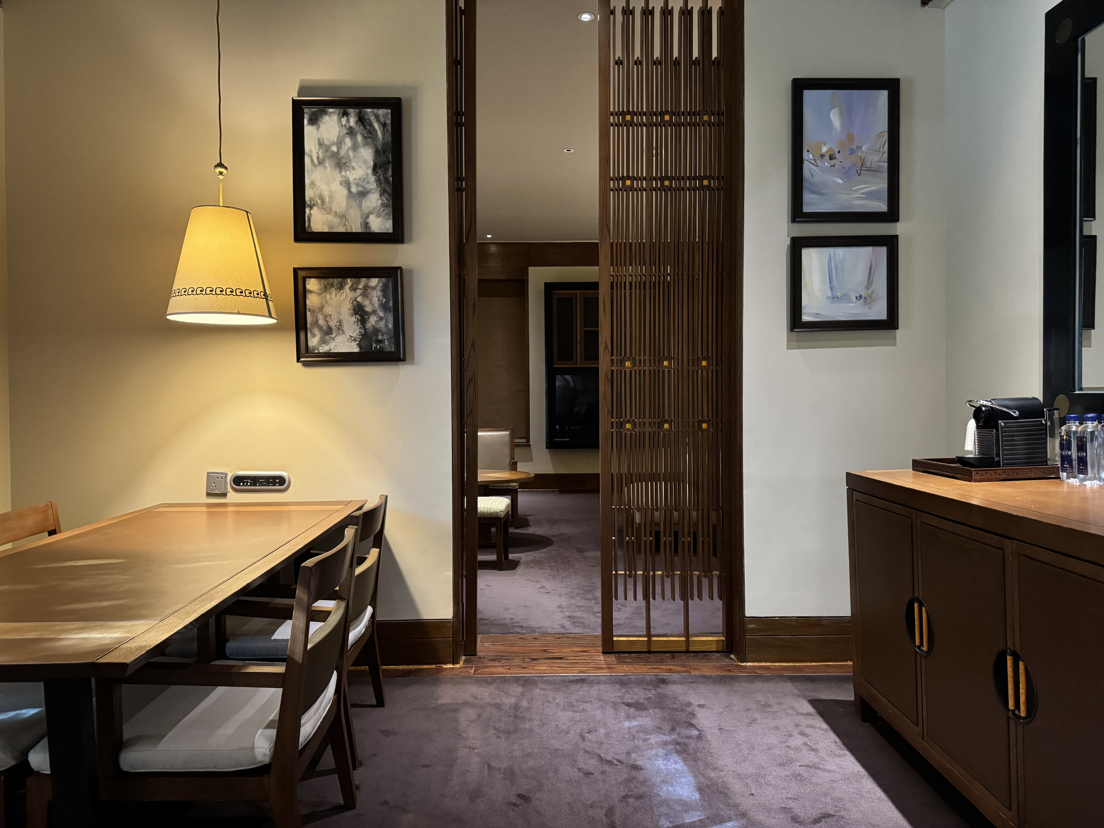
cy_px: 414
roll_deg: +0.2
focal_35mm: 24
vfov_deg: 56.8
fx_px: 765
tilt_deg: -1.4
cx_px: 552
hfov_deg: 71.6
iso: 800
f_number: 1.78
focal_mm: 6.76
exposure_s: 1/50
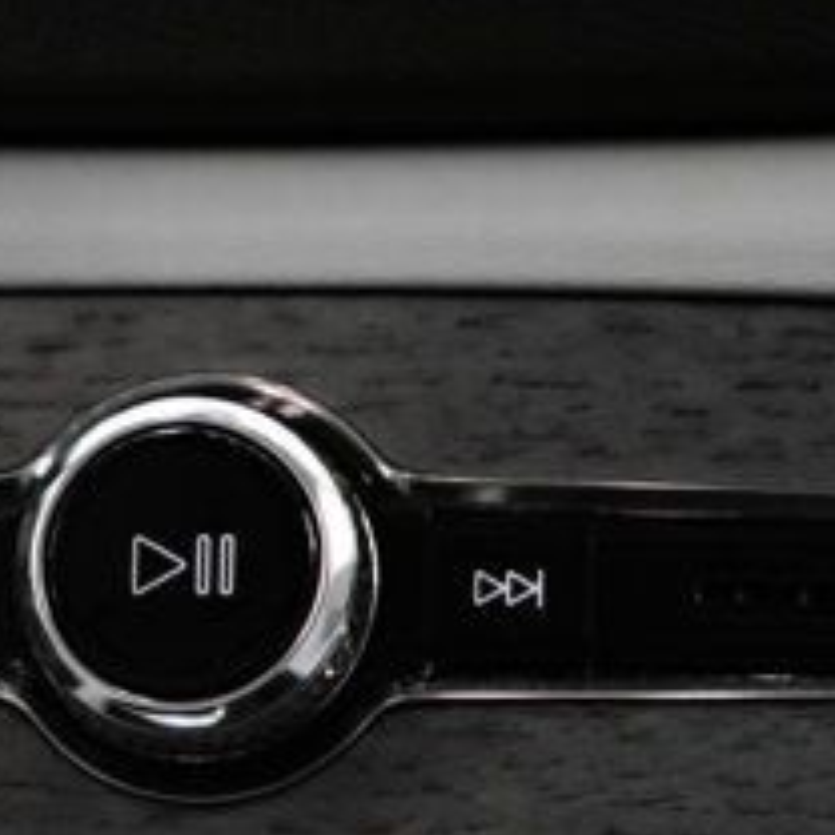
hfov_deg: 7.9
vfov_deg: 8.0
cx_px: 229
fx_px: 6004
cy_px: 518
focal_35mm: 220
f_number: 2.8
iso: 500
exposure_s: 1/200
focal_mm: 56
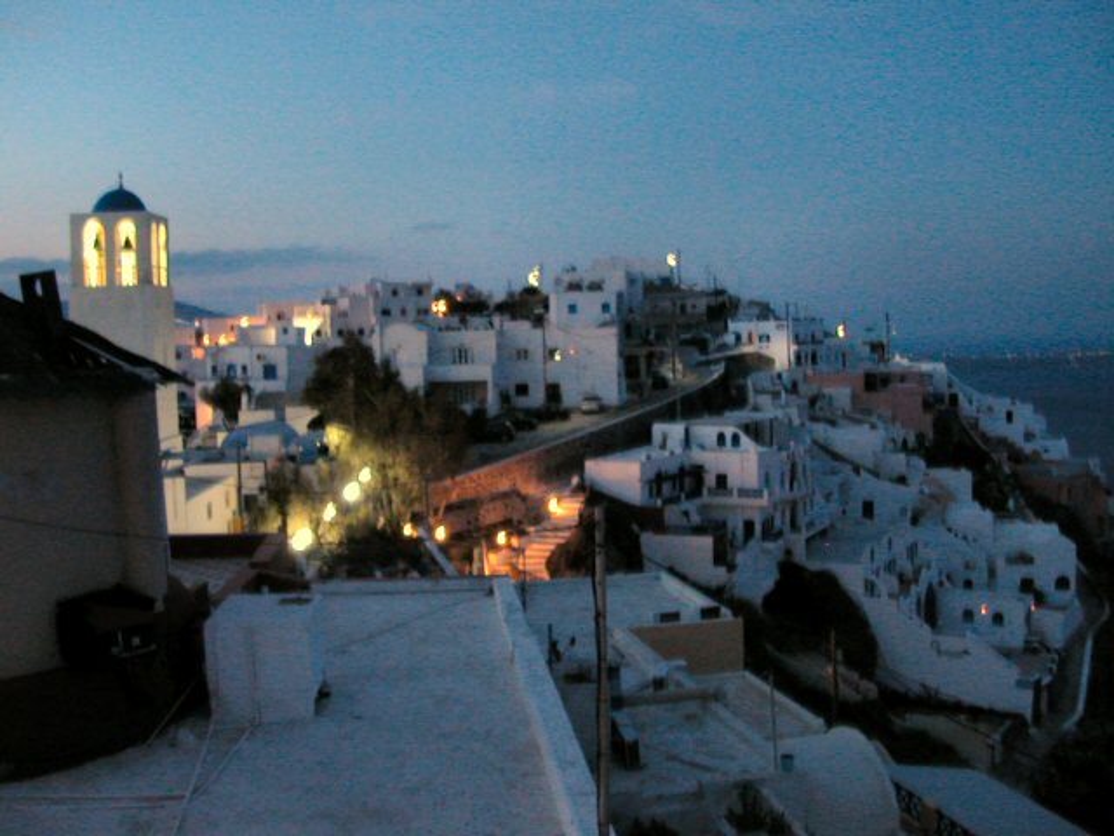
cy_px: 418
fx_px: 1191
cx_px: 557
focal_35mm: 37
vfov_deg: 38.7
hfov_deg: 50.1
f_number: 2.7
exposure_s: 1
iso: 200
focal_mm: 5.6
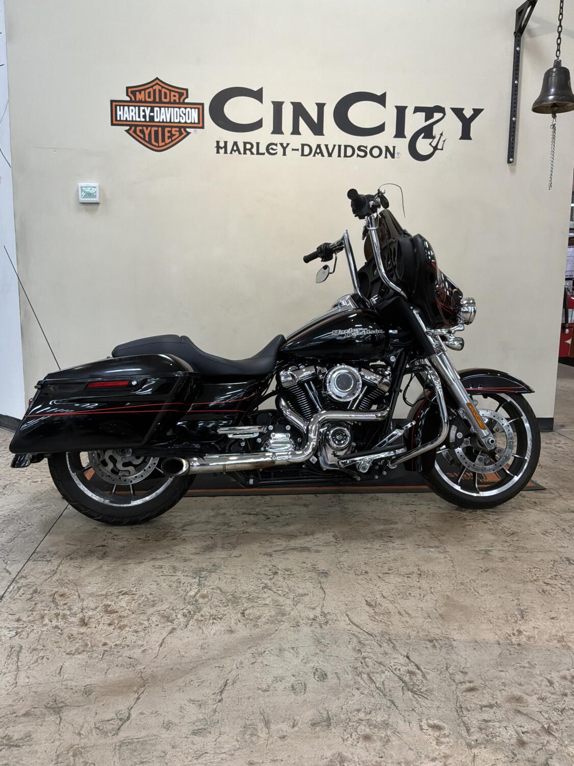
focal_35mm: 28
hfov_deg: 49.7
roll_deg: -1.3
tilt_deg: -8.9
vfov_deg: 63.4
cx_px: 287
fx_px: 619
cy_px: 383
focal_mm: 3
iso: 100
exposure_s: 1/60
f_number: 1.8
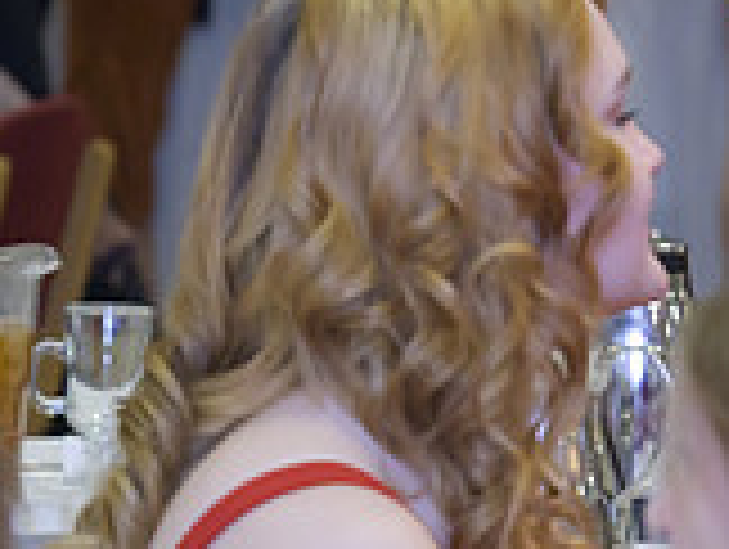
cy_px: -151
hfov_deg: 3.3
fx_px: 12612
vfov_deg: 2.5
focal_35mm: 598
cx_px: 1125
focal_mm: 115.9
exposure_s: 1/200
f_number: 5
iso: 2000
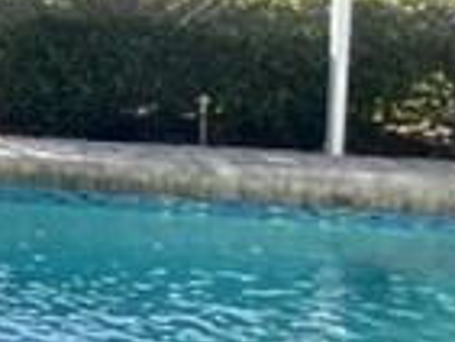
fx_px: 1552
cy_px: -68
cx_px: -481
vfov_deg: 12.3
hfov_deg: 13.9
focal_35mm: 118
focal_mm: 4.2
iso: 32
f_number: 1.6
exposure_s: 1/739
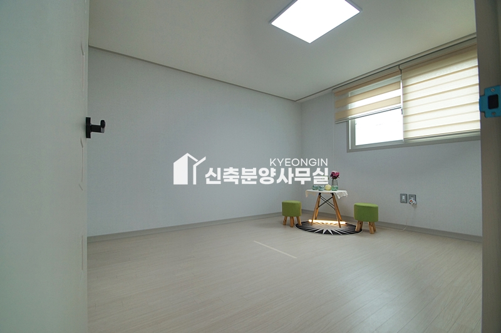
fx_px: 209
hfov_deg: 100.4
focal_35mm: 15
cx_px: 250
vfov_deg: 77.2
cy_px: 166
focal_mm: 10
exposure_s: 1/200
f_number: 4
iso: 400
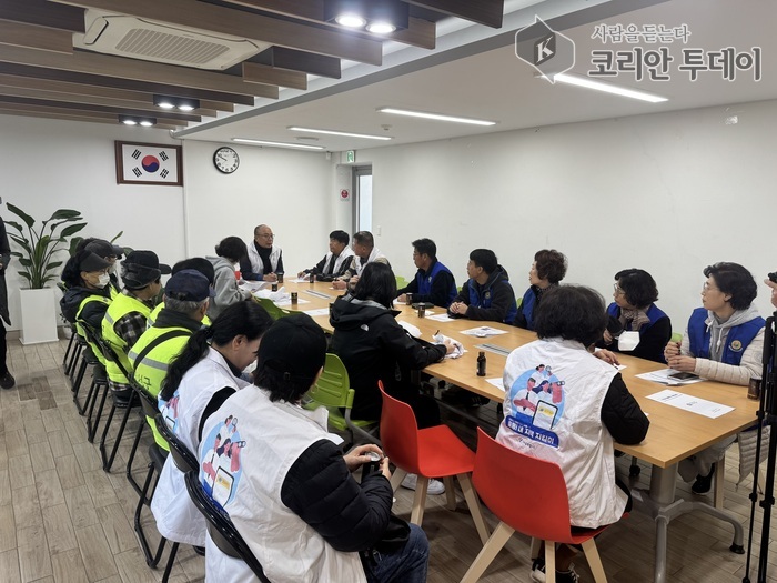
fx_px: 539
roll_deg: -0.8
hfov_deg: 71.6
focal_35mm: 24
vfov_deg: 56.8
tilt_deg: -9.5
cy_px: 292
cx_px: 388
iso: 80
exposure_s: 1/120
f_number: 1.78
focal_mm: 6.76
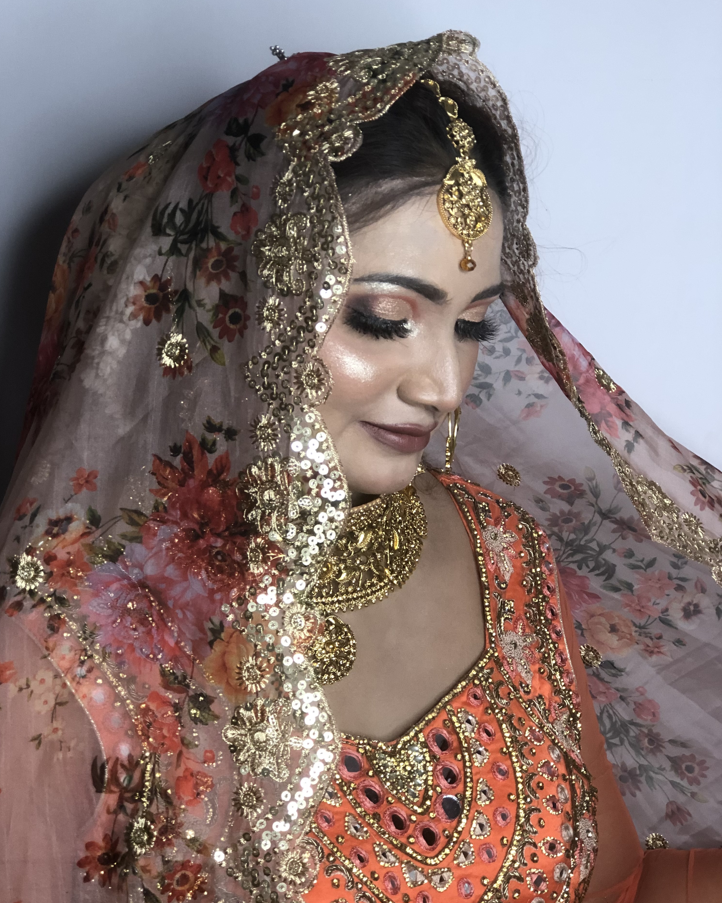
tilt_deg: -9.1
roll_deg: -0.5
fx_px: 1603
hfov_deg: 25.4
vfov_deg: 31.4
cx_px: 358
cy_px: 465
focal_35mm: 60
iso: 80
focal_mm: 6.6
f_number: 2.8
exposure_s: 1/33
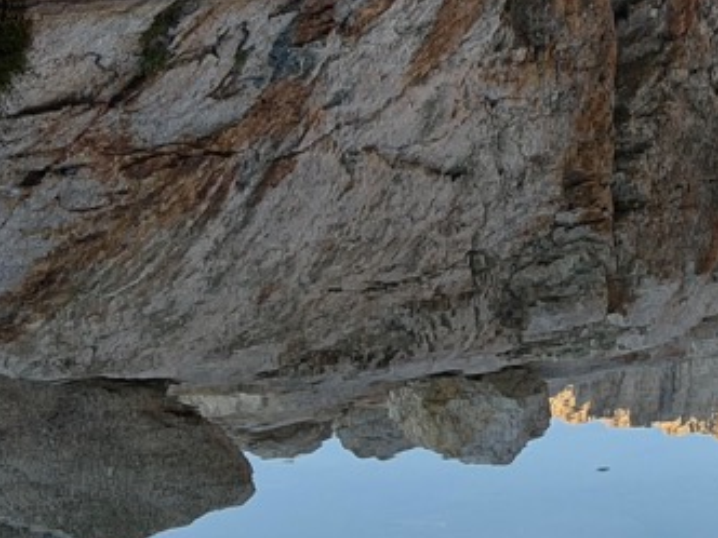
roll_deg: +0.7
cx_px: 1094
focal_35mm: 148
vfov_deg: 9.8
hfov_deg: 12.6
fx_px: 3070
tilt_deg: -0.8
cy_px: -164
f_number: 1.78
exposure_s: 1/631
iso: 80
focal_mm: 6.76
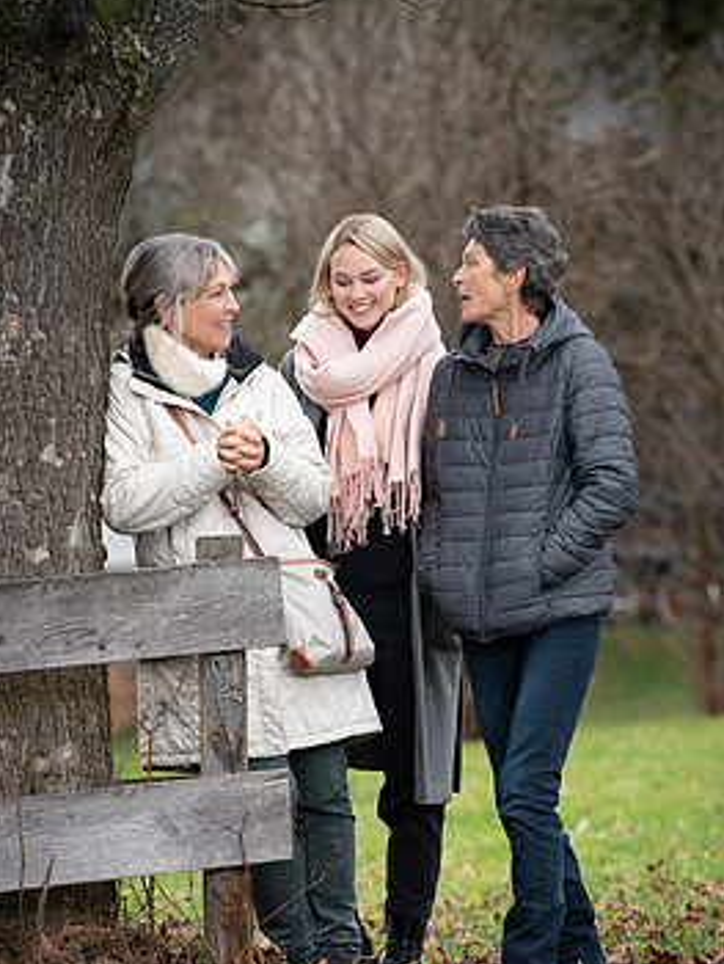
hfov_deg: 6.0
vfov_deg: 8.0
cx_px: 391
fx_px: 6880
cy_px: 554
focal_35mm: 247
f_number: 5
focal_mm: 200
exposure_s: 1/250
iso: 800
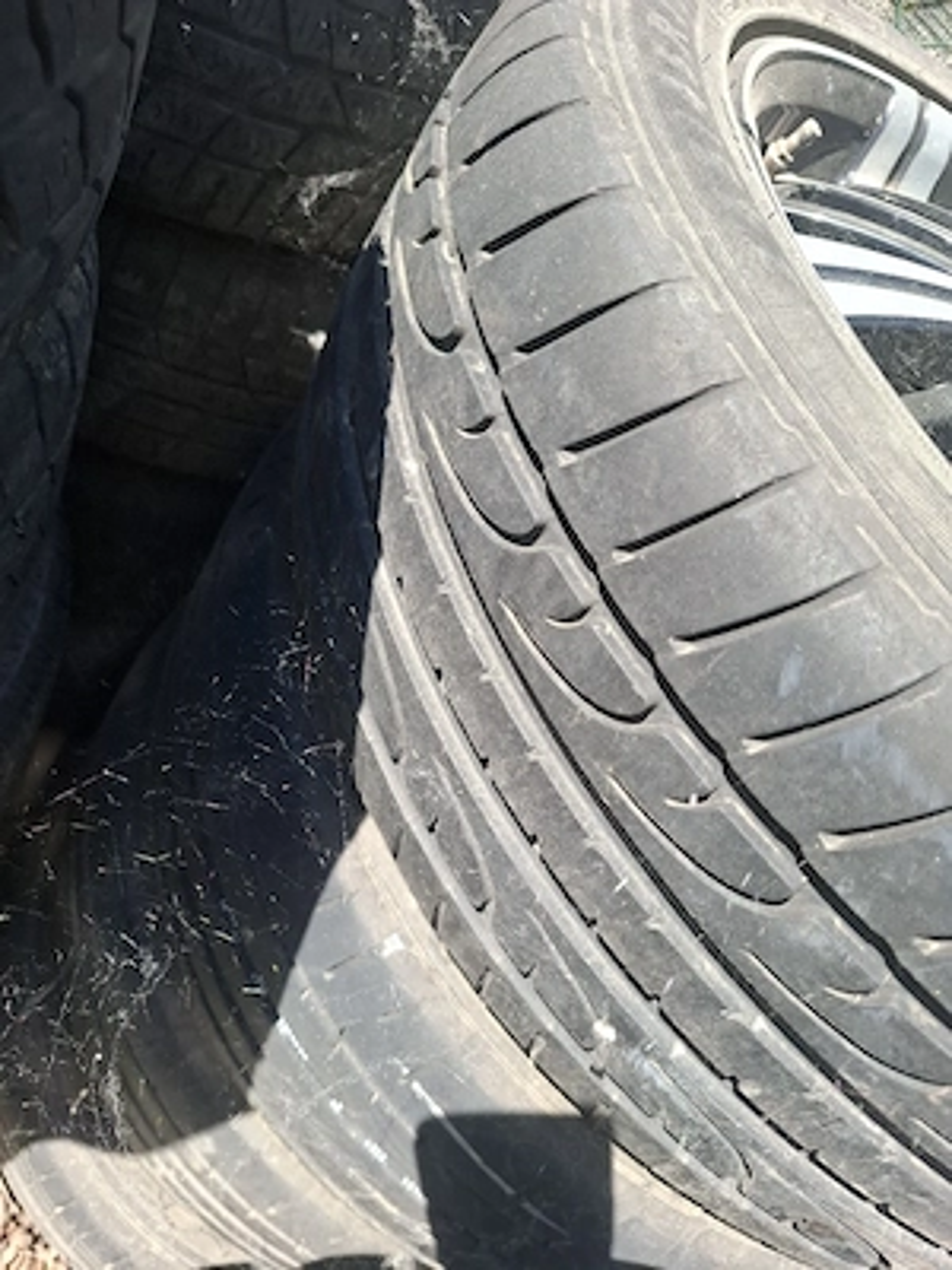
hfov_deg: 58.9
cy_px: 635
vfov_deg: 73.9
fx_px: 843
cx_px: 476
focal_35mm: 23
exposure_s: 1/312
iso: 50
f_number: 1.8
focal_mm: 5.54
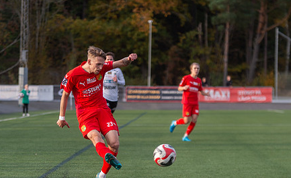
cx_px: 105
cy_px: 157
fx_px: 1693
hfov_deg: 9.8
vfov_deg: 6.0
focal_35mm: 215
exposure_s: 1/1600
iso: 720
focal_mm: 112
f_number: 3.2
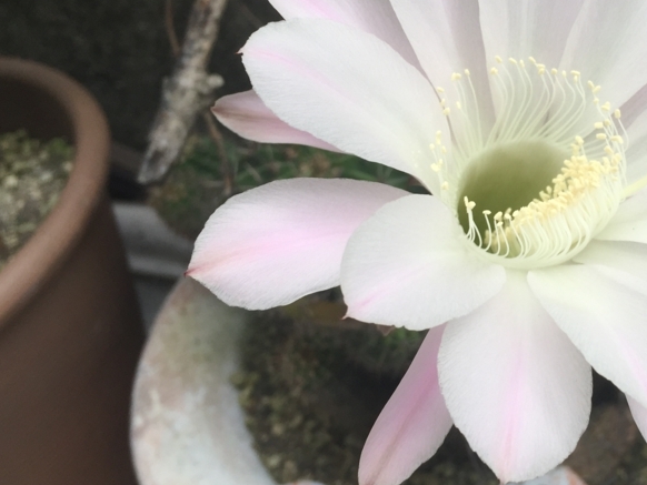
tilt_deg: -45.3
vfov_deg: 28.5
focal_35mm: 51
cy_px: 188
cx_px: 527
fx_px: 954
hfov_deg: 36.1
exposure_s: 1/120
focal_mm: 4.15
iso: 32
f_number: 2.2
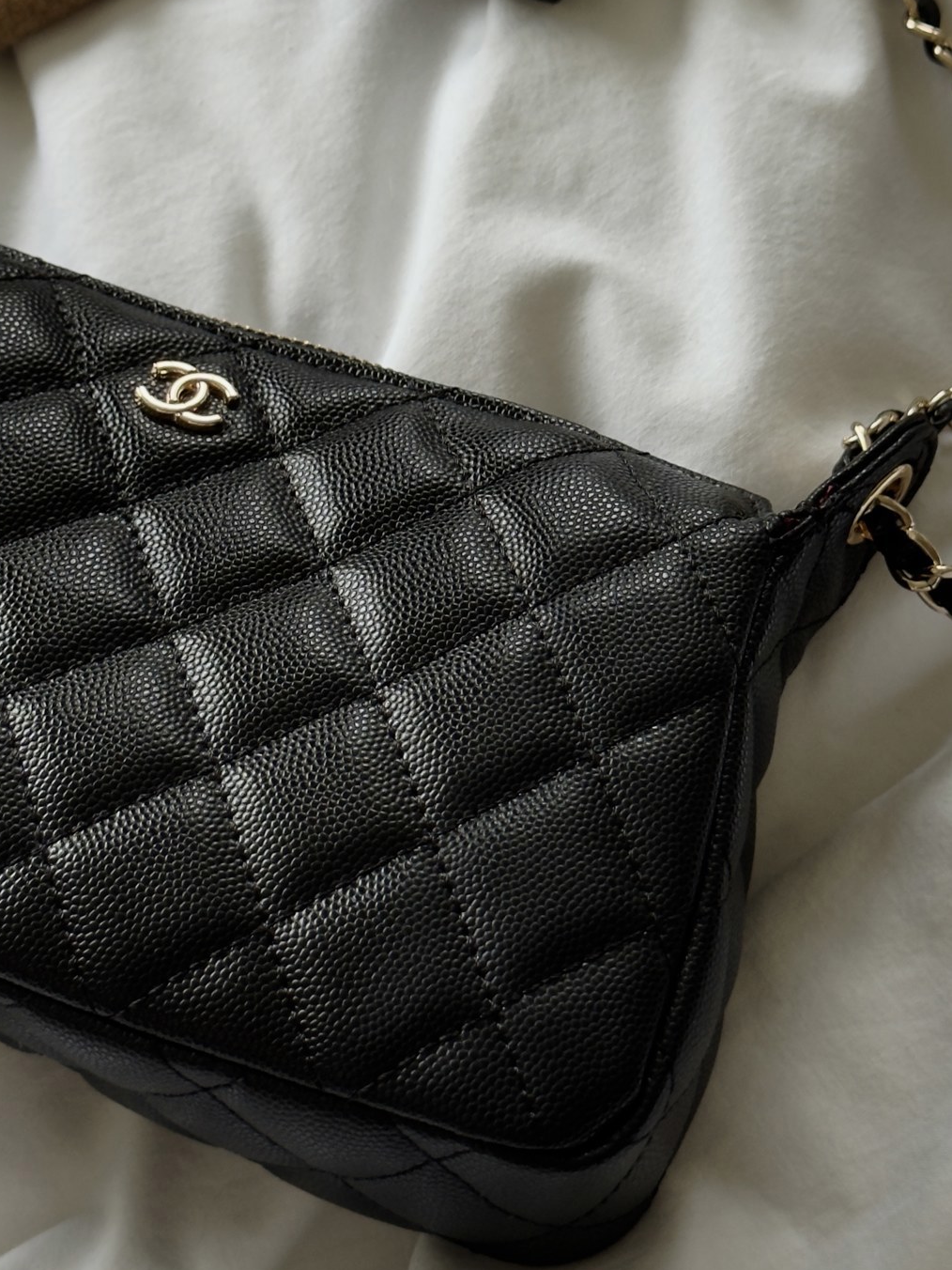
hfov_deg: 20.7
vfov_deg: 27.4
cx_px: 526
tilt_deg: -68.7
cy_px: 539
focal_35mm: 71
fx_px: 2603
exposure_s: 1/60
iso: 250
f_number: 1.78
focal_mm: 6.76
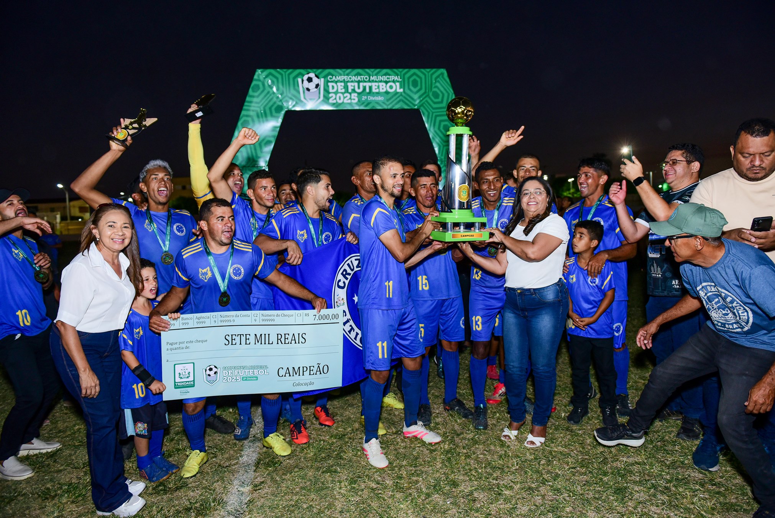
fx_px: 517
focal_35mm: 24
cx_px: 388
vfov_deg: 53.2
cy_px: 259
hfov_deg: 73.7
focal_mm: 24
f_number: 3.2
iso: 1250
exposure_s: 1/160
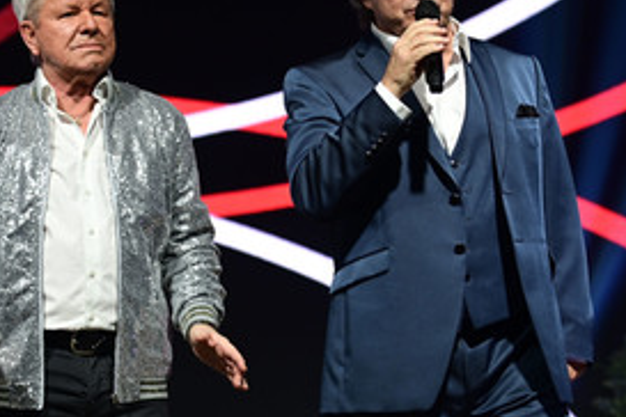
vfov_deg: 10.4
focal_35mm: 132
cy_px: 197
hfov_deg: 15.5
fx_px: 2295
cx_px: 253
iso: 800
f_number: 2.8
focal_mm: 80
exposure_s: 1/200
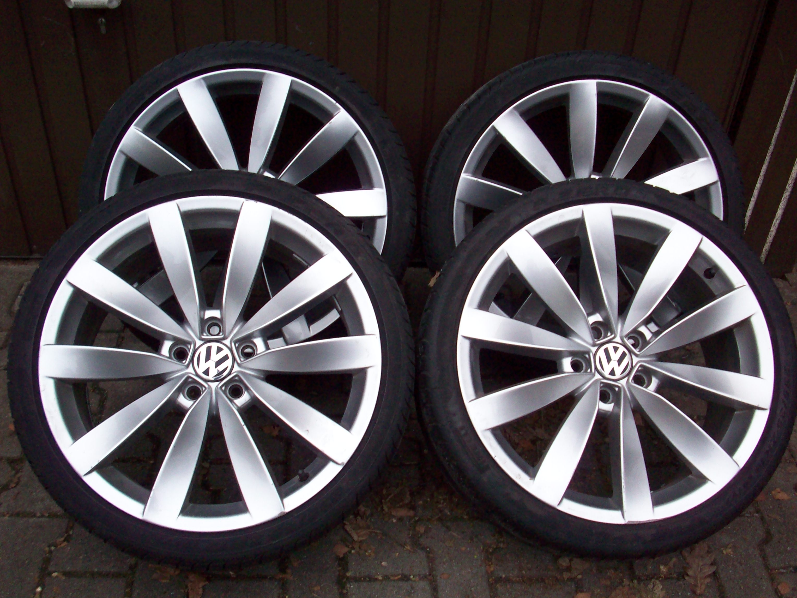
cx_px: 398
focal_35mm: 37
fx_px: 852
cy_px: 299
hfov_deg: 50.1
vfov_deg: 38.7
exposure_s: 1/38.4
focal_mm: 6.2
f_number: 2.8
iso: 160
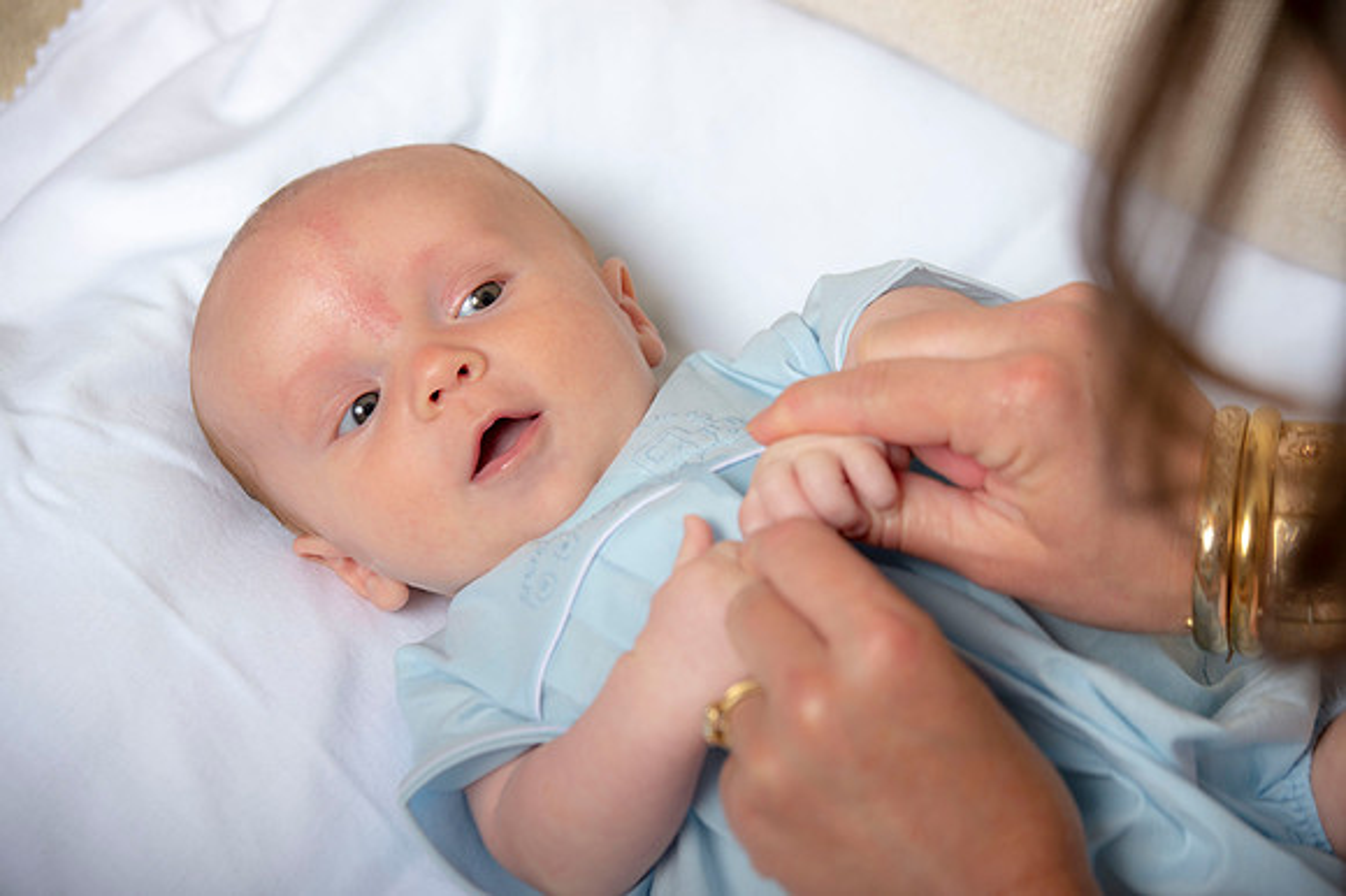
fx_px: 5044
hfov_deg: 15.2
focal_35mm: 135
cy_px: 448
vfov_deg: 10.1
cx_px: 673
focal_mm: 135
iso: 250
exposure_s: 1/200
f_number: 5.6
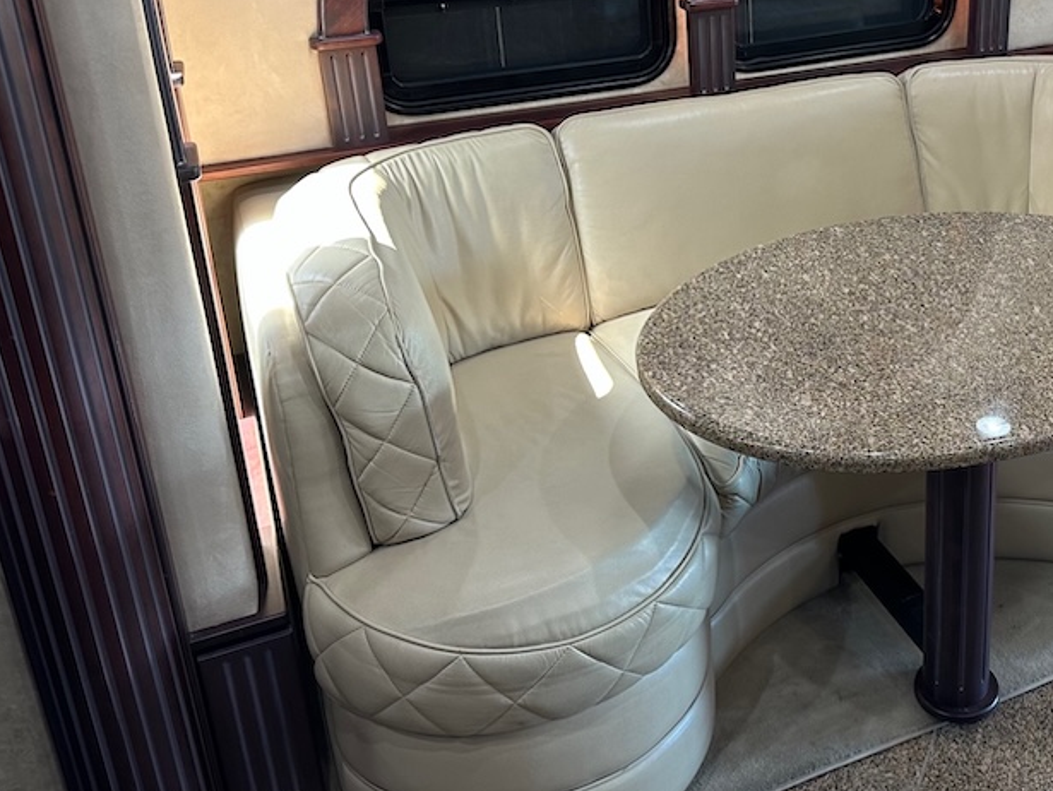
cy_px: 199
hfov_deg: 46.1
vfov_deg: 36.0
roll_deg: +1.2
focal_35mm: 39
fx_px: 1187
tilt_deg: -20.2
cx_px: 794
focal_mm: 6.86
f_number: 1.78
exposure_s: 1/42
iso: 160
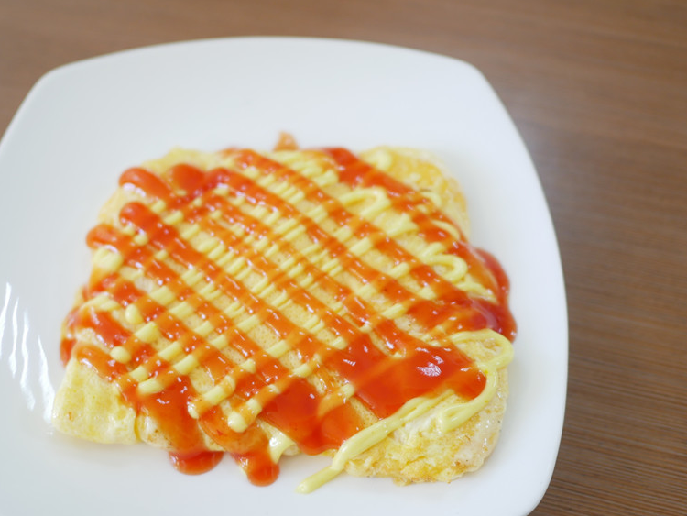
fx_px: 754
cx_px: 271
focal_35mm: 38
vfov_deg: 37.6
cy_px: 310
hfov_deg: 48.6
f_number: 1.8
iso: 200
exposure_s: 1/125
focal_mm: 15
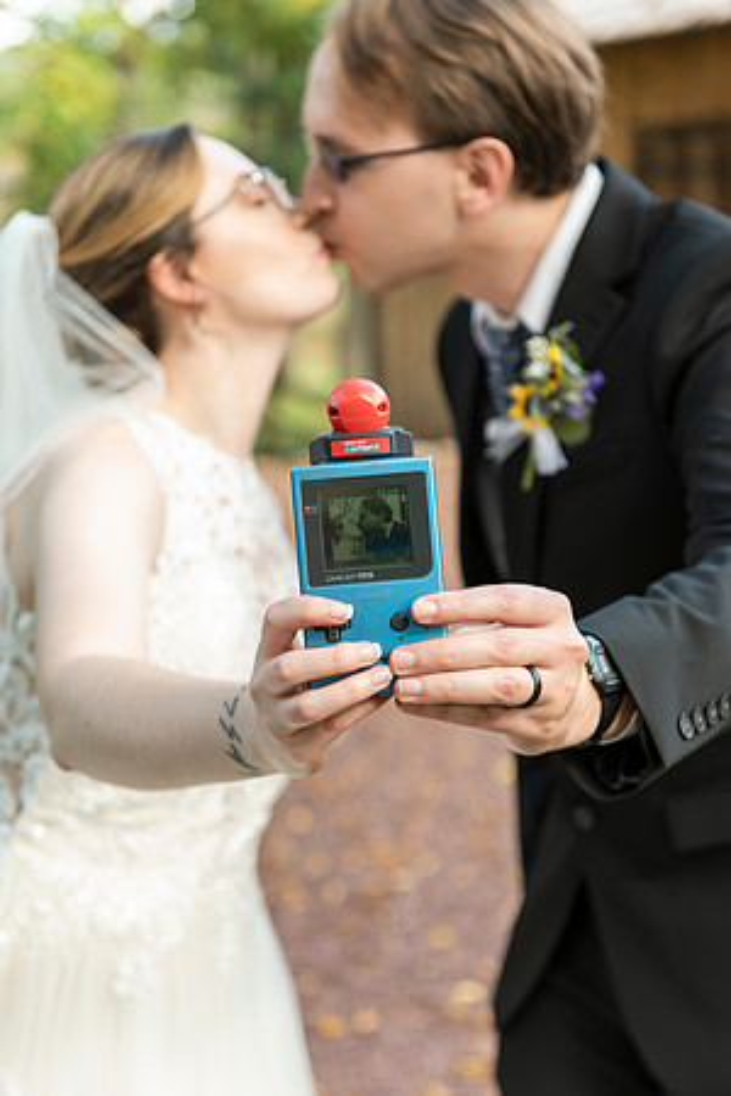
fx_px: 2132
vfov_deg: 28.8
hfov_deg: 19.5
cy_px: 548
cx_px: 366
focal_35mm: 70
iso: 400
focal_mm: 70
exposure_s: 1/200
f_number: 4
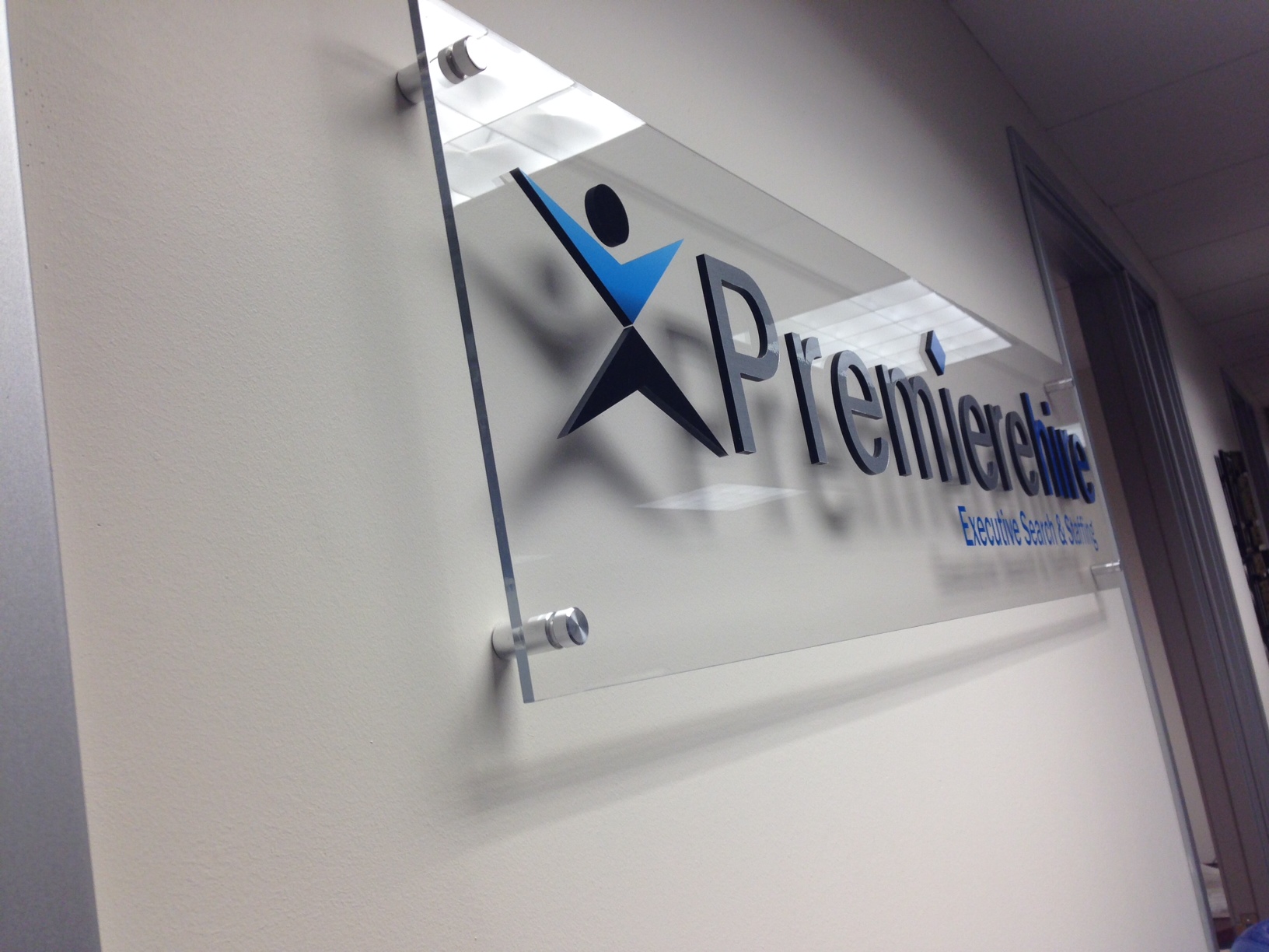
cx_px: 634
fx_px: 1210
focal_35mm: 33
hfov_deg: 55.4
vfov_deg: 42.9
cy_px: 476
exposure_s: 1/40
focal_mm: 4.12
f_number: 2.4
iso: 64
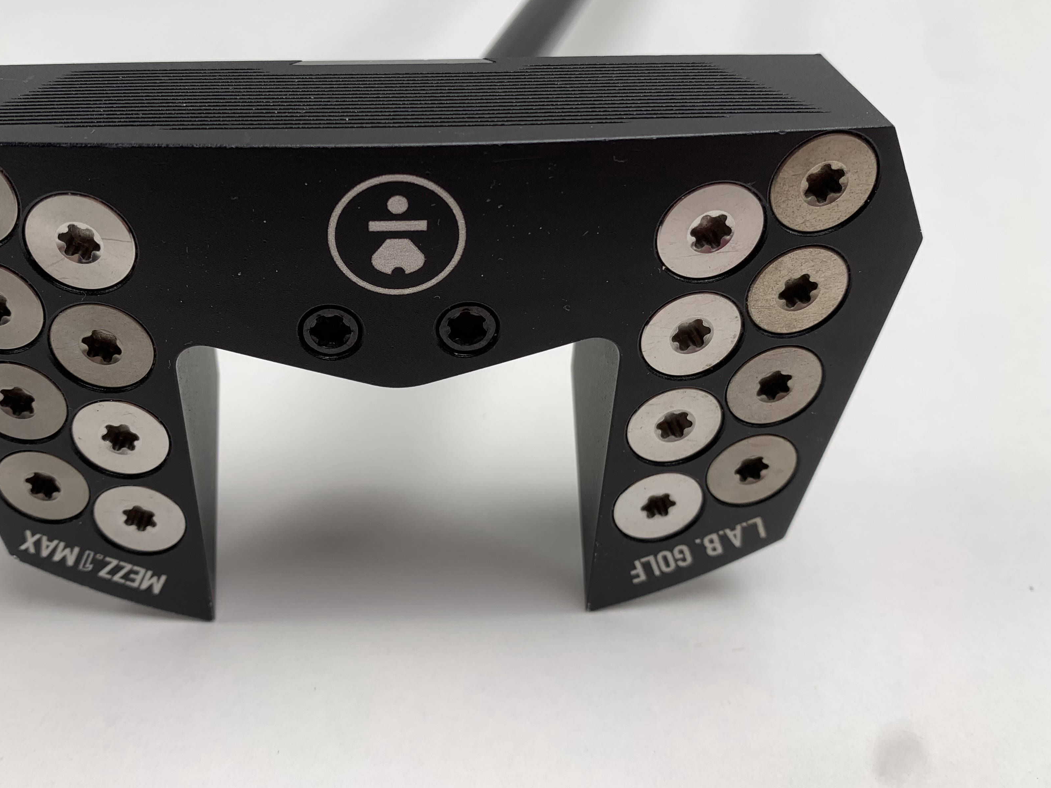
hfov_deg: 54.9
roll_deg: +0.0
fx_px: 1002
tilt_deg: -37.9
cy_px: 349
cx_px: 412
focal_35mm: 33
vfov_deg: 42.9
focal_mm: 4.25
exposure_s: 1/127
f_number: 1.8
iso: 25
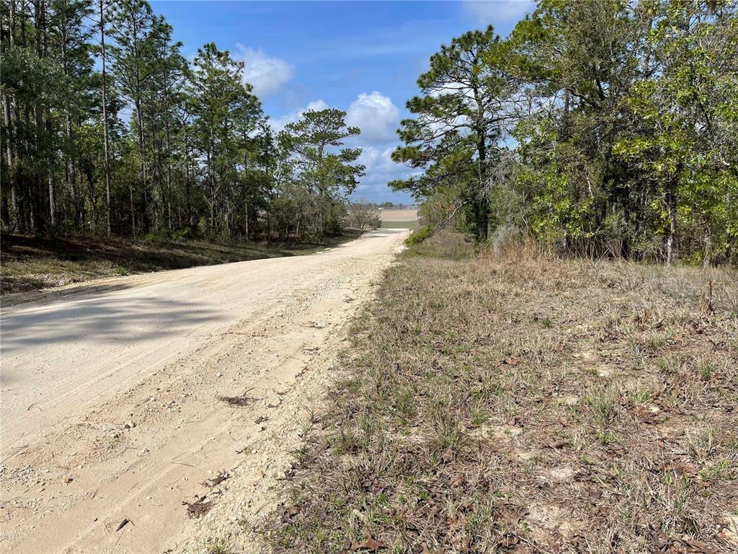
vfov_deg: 53.1
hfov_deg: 67.3
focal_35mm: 26
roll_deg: +1.5
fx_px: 554
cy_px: 277
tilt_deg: -6.3
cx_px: 369
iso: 32
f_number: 1.6
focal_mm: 5.1
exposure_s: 1/6250
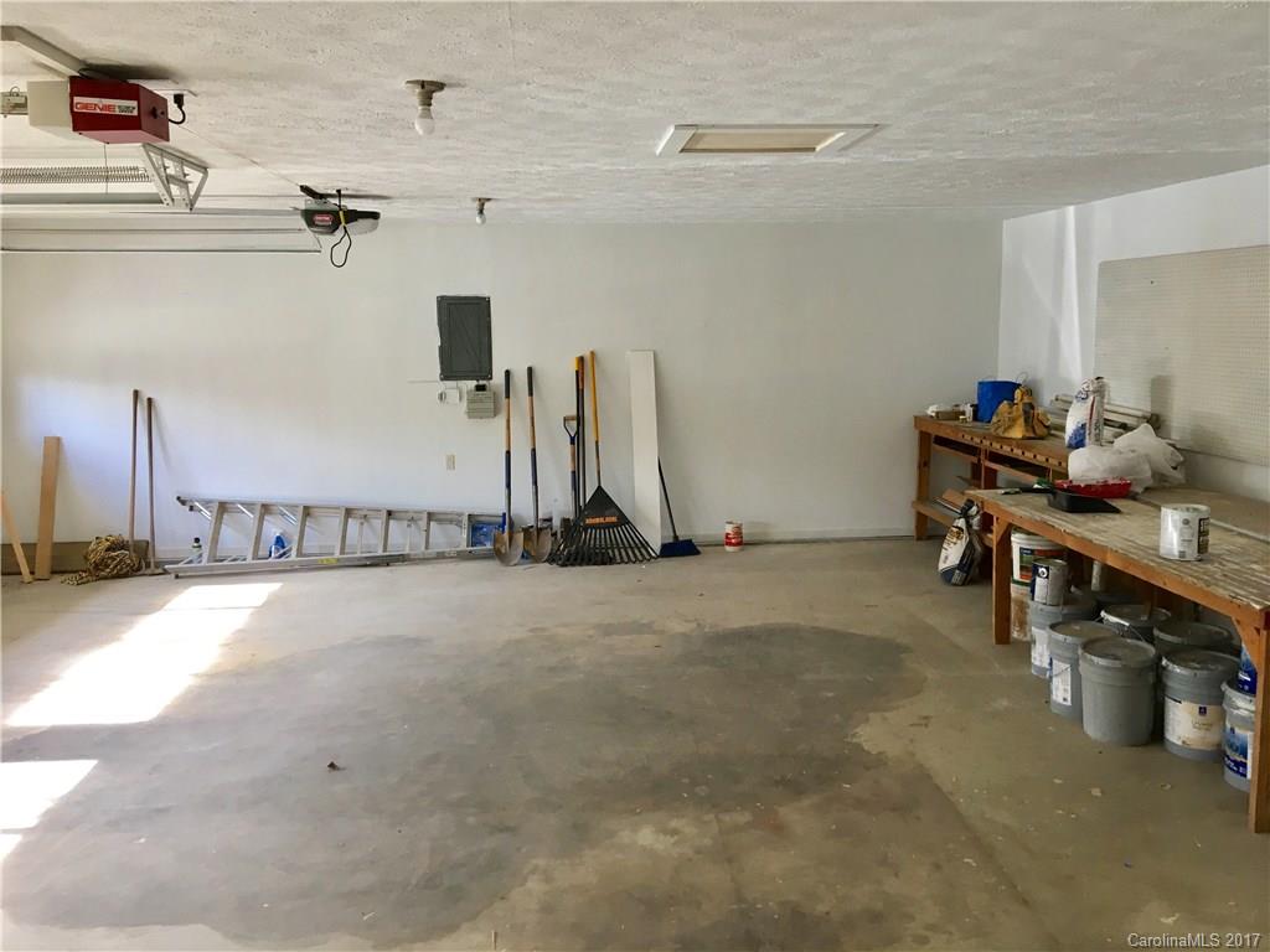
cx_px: 635
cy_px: 476
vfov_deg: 48.2
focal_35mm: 29
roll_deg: +0.3
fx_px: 1064
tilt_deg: -7.6
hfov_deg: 61.7
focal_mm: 4.15
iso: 50
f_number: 2.2
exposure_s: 1/30
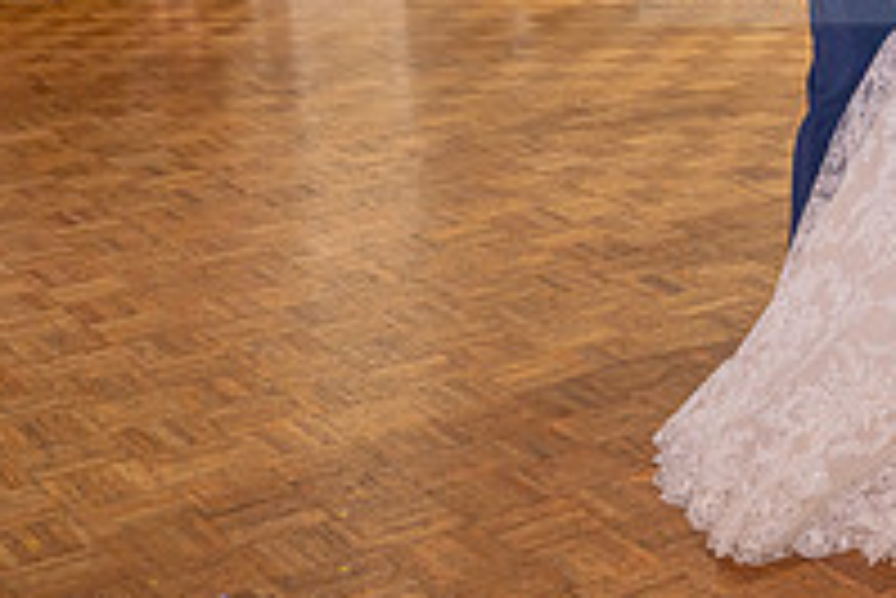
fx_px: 2217
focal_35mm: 89
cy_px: -83
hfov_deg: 21.5
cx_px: 1031
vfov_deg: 15.0
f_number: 3.2
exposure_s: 1/160
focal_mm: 30.5
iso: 640
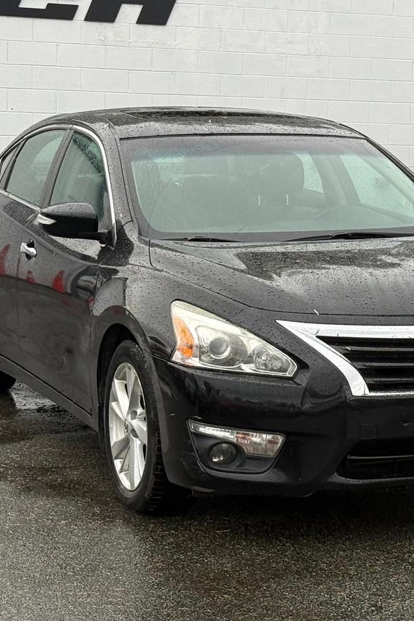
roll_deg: +0.6
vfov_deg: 30.1
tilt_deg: -5.3
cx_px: 284
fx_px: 1156
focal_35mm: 67
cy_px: 310
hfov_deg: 20.2
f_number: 1.78
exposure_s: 1/255
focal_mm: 6.76
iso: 64
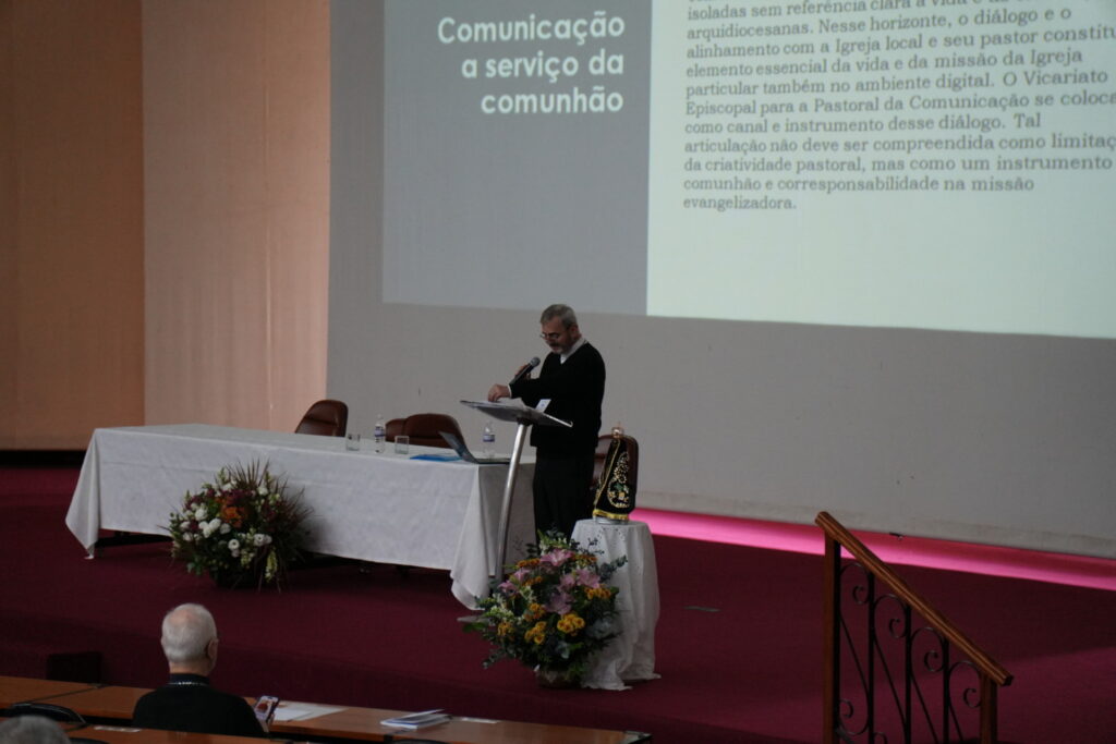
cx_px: 558
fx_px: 3255
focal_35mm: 105
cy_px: 372
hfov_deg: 19.5
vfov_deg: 13.0
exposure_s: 1/160
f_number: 2.8
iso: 2000
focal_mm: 70
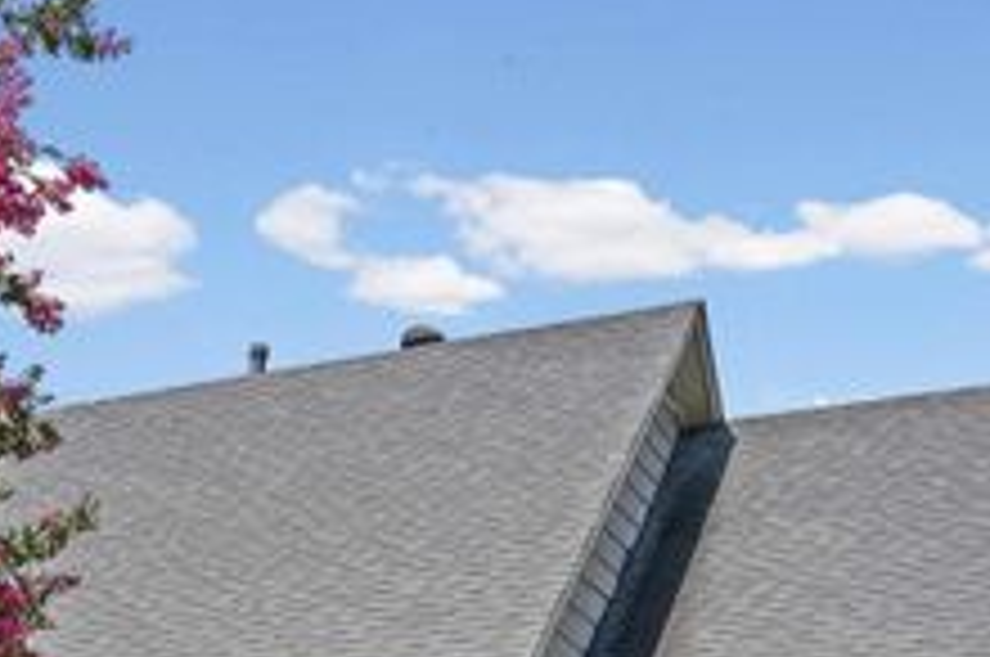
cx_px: 248
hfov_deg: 30.1
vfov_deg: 19.6
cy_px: 731
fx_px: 1812
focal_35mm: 66
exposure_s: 1/350
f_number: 9.5
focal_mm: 29
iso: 800
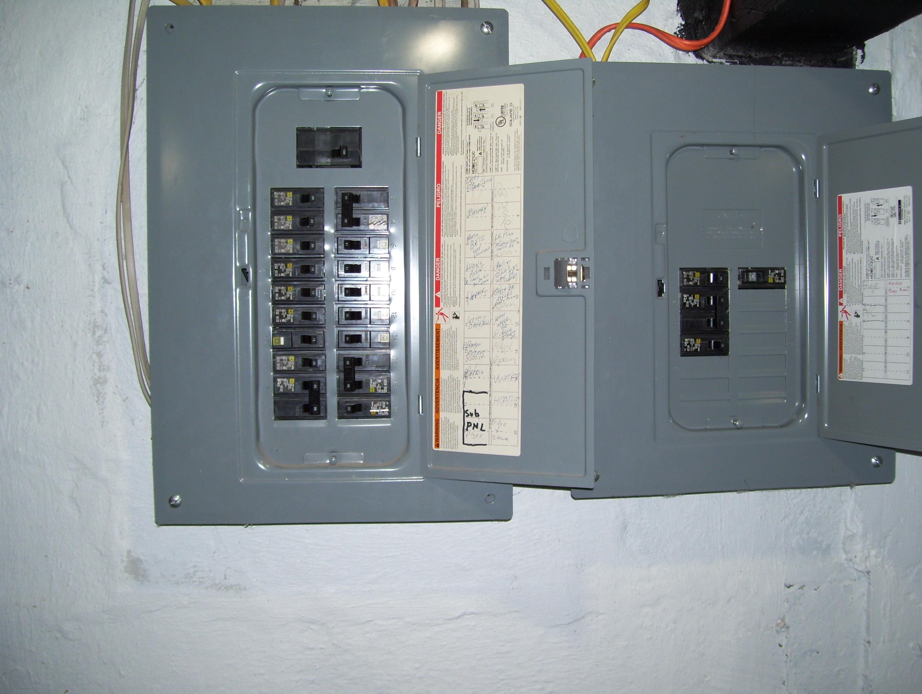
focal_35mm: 36
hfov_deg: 51.3
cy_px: 347
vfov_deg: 39.7
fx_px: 960
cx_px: 461
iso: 80
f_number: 2.7
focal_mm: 6
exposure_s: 1/60
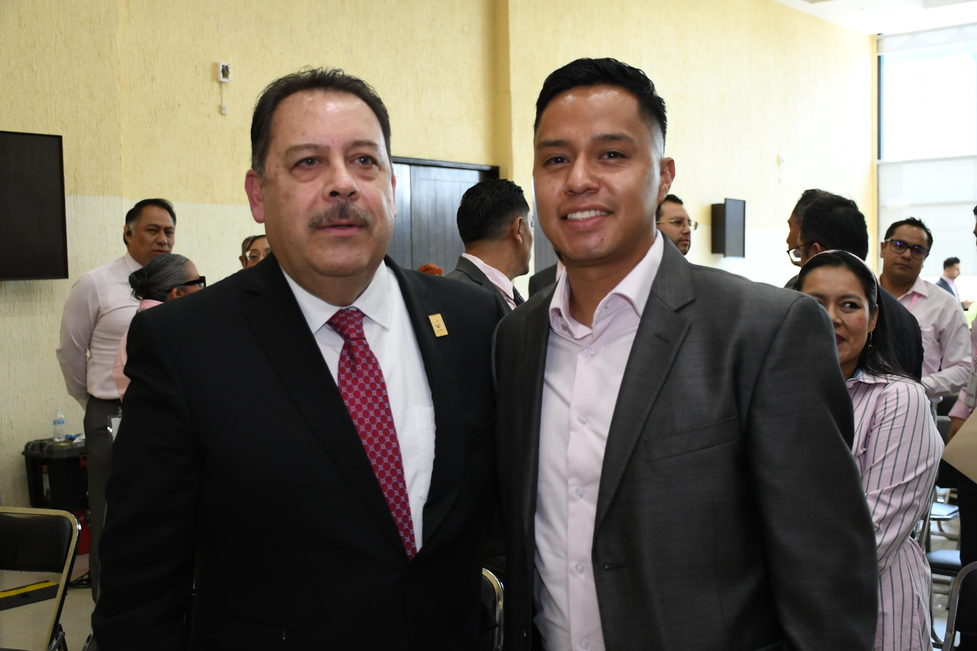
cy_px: 326
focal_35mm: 40
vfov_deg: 33.4
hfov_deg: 48.5
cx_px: 488
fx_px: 1085
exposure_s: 1/100
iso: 1250
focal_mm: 27
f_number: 4
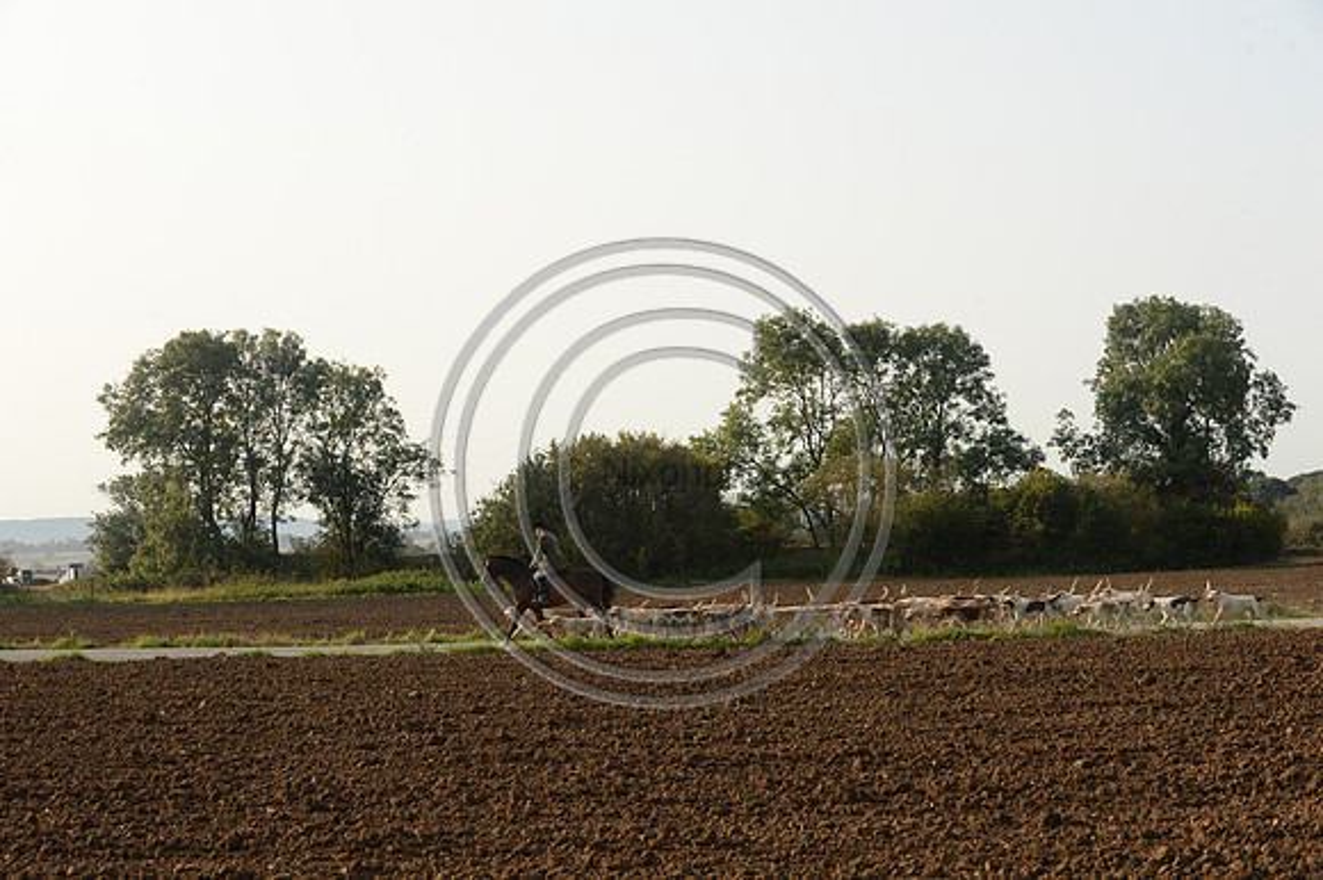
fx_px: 2571
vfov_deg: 19.4
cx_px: 662
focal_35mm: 70
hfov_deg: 28.9
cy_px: 440
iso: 1000
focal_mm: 70
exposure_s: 1/1000
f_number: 7.1
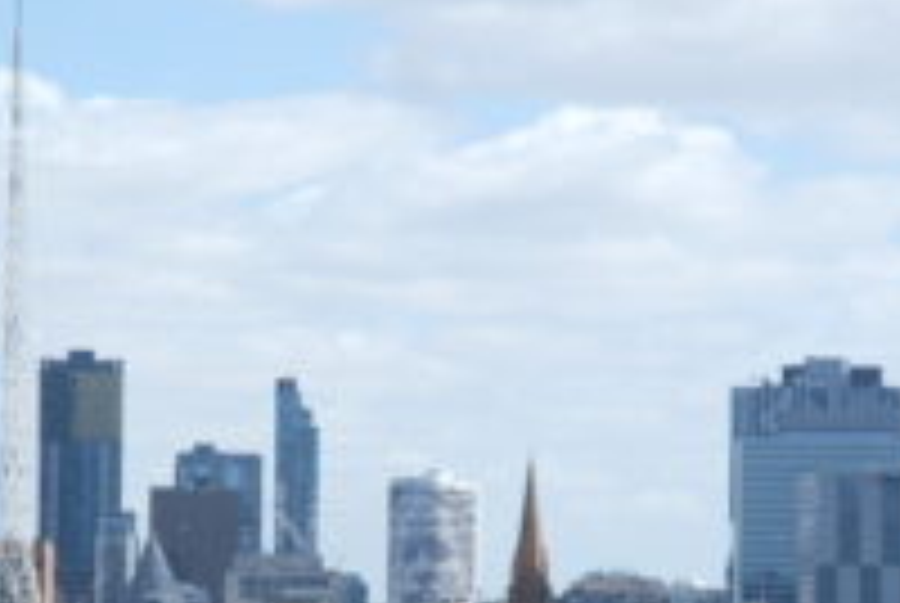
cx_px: 428
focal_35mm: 233
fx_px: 5834
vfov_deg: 5.9
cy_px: 565
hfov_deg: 8.8
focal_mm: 62
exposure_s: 1/500
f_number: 5.6
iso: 100
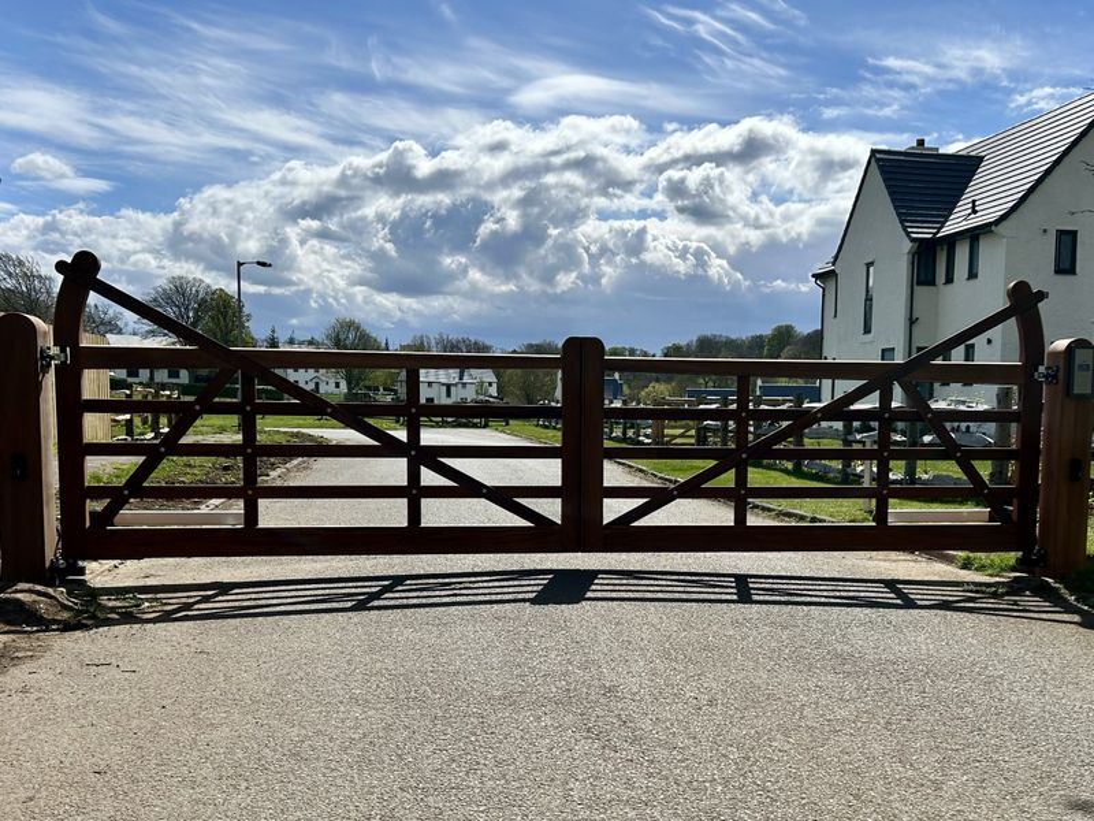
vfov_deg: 53.1
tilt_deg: -6.2
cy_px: 410
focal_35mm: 26
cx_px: 547
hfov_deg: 67.3
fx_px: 822
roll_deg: +0.1
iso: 50
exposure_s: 1/7463
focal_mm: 5.7
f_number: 1.5
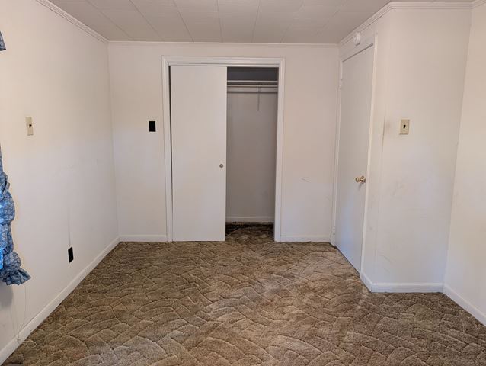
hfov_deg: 71.5
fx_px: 337
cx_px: 243
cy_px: 183
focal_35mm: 24
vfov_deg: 56.9
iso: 749
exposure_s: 1/120
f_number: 1.68
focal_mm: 6.9
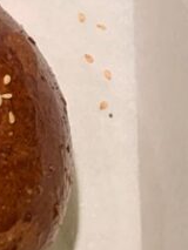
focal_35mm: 125
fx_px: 904
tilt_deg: -48.3
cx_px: -242
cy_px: -171
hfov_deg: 10.4
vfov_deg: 14.3
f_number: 1.8
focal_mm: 4.25
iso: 100
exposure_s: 1/50
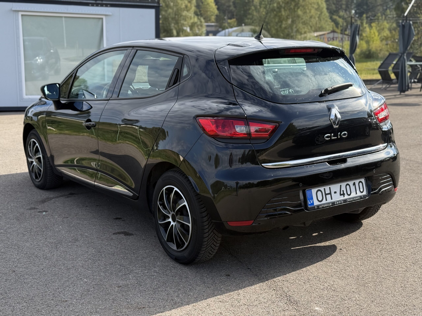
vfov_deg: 30.3
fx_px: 585
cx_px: 211
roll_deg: -0.4
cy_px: 158
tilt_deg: -11.3
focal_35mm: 48
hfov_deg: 39.7
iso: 100
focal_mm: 6.76
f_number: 1.78
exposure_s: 1/1883
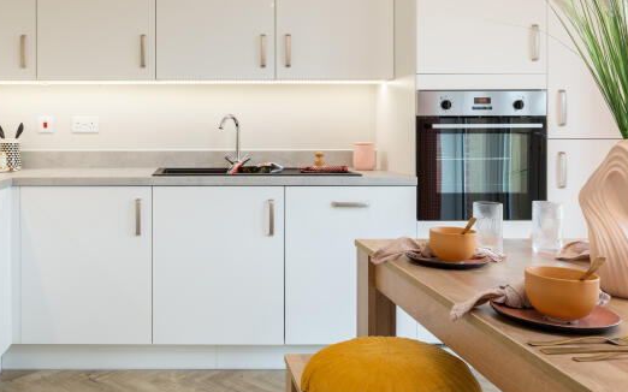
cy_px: 139
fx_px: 582
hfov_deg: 55.6
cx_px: 214
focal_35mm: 34
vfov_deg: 37.0
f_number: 7.1
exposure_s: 1/6
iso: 200
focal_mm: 17
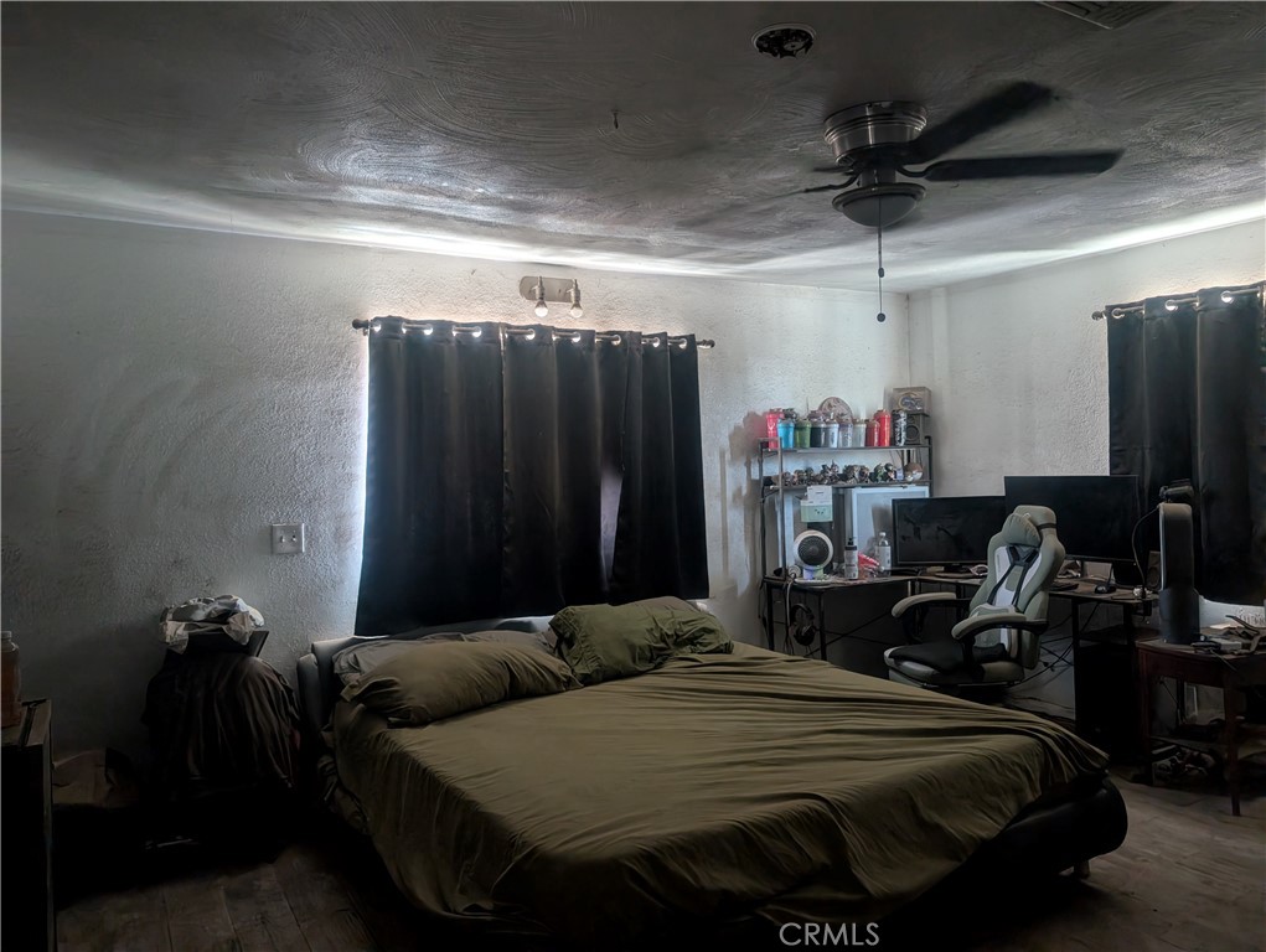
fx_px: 879
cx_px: 633
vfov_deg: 56.9
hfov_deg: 71.5
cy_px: 476
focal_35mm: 24
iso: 590
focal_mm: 6.9
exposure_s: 1/32.7
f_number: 1.68
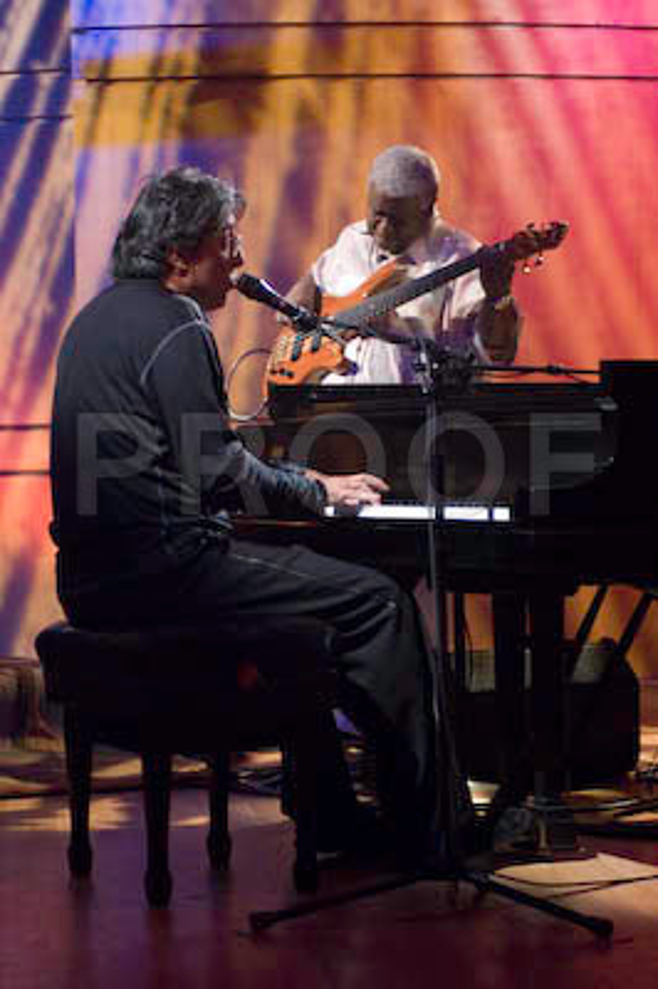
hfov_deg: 13.0
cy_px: 494
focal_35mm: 105
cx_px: 329
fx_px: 2884
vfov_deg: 19.5
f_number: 2.8
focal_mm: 70
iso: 800
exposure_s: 1/60
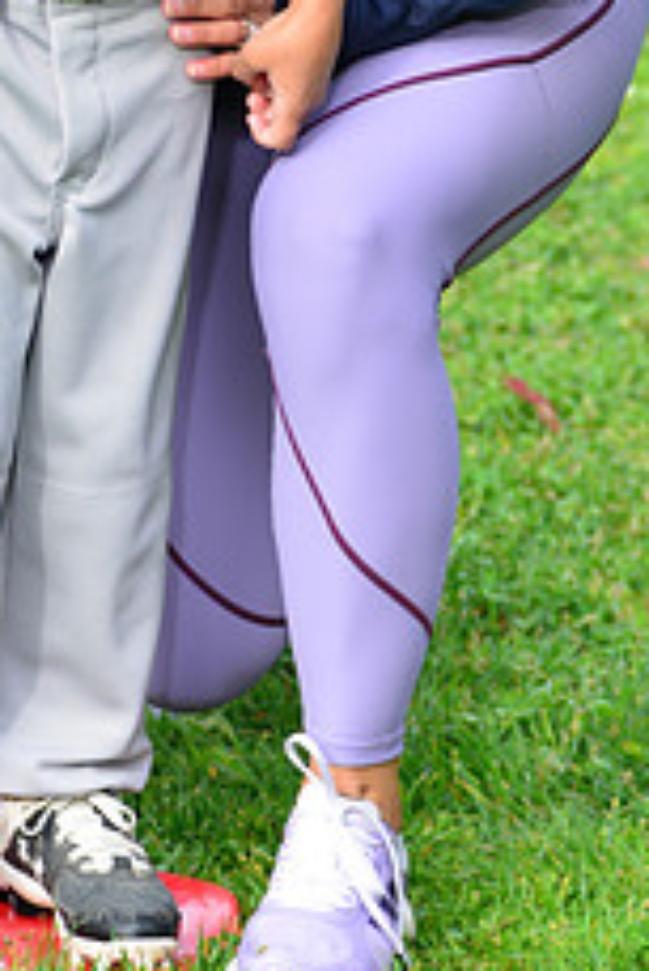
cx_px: 240
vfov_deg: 7.3
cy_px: -220
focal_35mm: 279
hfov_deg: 4.9
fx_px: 7533
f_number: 5.6
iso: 320
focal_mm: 110
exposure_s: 1/200
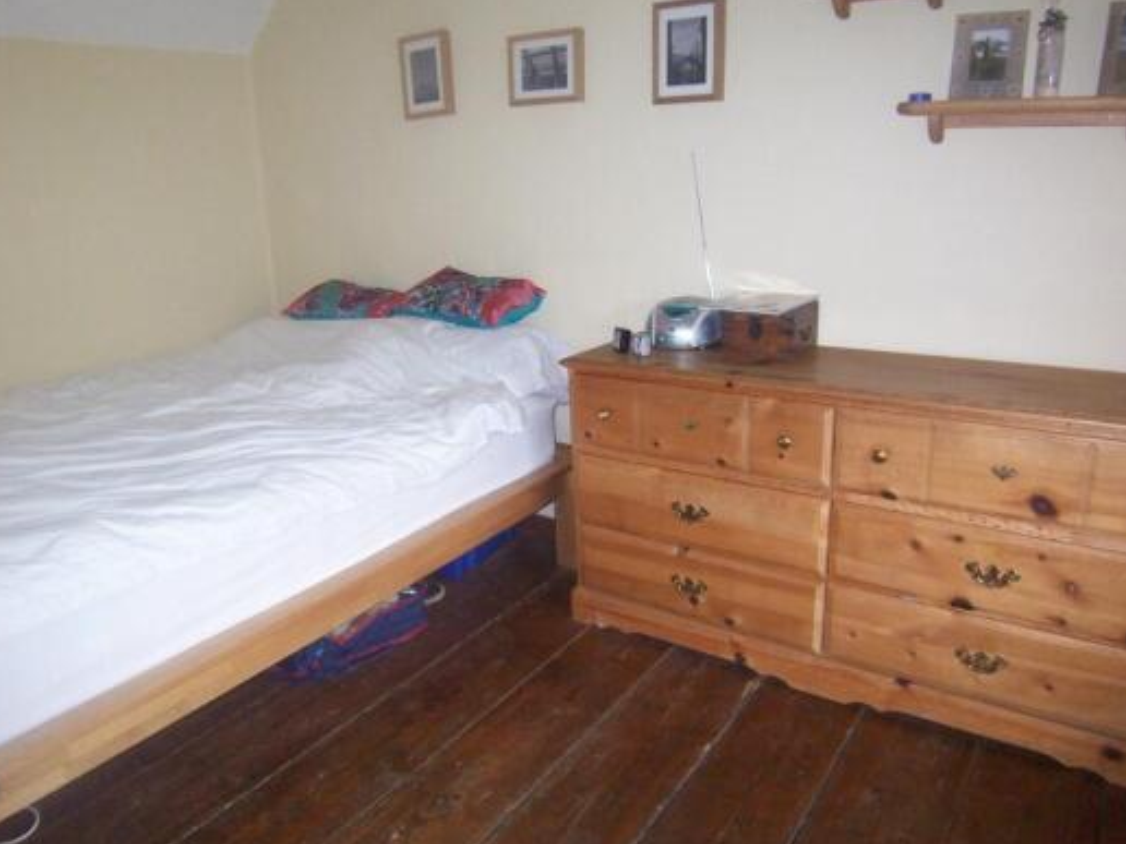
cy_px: 431
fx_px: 846
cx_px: 575
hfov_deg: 67.3
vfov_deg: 53.1
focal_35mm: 26
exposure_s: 1/30
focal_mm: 3.8
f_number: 2.8
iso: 200
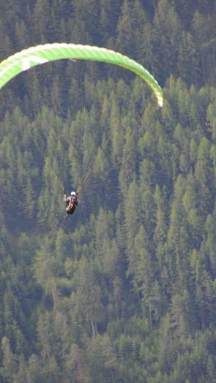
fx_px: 6523
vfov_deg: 3.4
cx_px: 120
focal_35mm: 641
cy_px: 192
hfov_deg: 1.9
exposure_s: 1/125
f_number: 6.3
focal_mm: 270
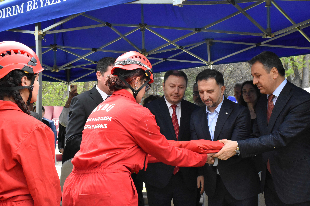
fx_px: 439
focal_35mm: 51
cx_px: 155
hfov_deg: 38.9
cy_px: 103
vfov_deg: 26.5
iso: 4000
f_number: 13
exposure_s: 1/640
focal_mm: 34
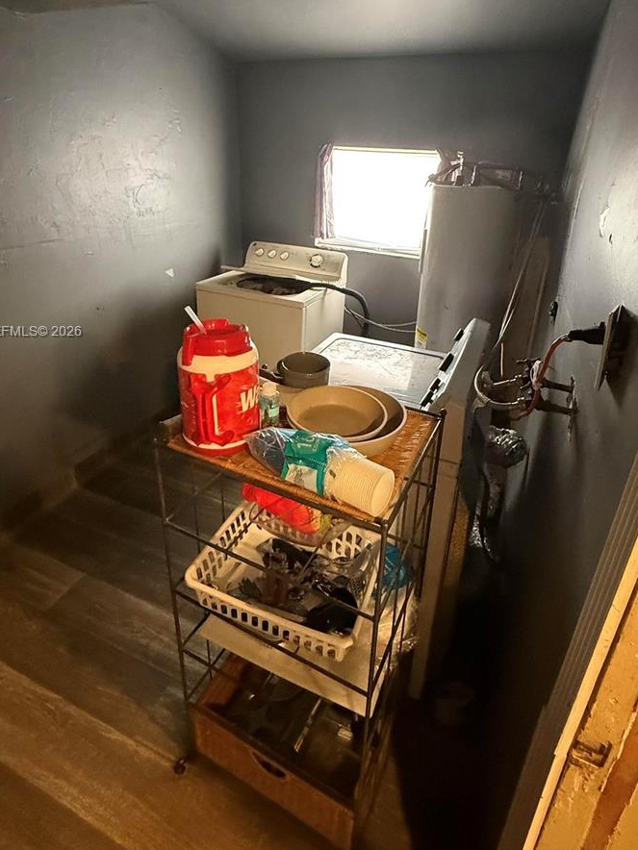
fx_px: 467
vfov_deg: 83.4
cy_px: 333
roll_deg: -3.8
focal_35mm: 19
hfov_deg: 68.6
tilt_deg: -20.3
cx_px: 337
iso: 800
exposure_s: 1/60
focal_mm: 2.22
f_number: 2.2
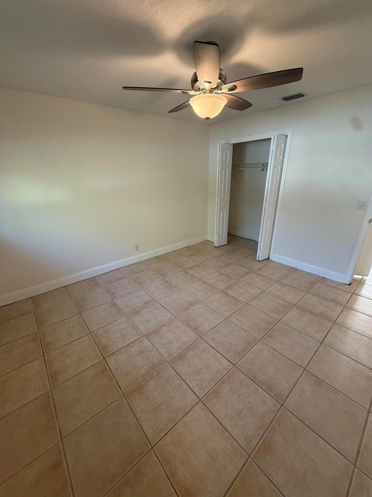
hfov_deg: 85.7
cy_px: 248
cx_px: 186
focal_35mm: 14
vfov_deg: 102.1
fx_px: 201
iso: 320
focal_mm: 2.22
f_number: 2.2
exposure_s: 1/120
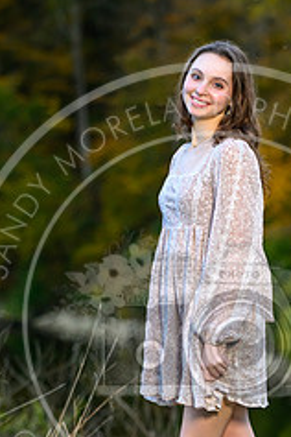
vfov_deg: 10.8
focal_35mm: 190
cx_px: 212
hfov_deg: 7.2
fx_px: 2304
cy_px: 321
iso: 1600
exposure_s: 1/160
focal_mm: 100
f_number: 2.8
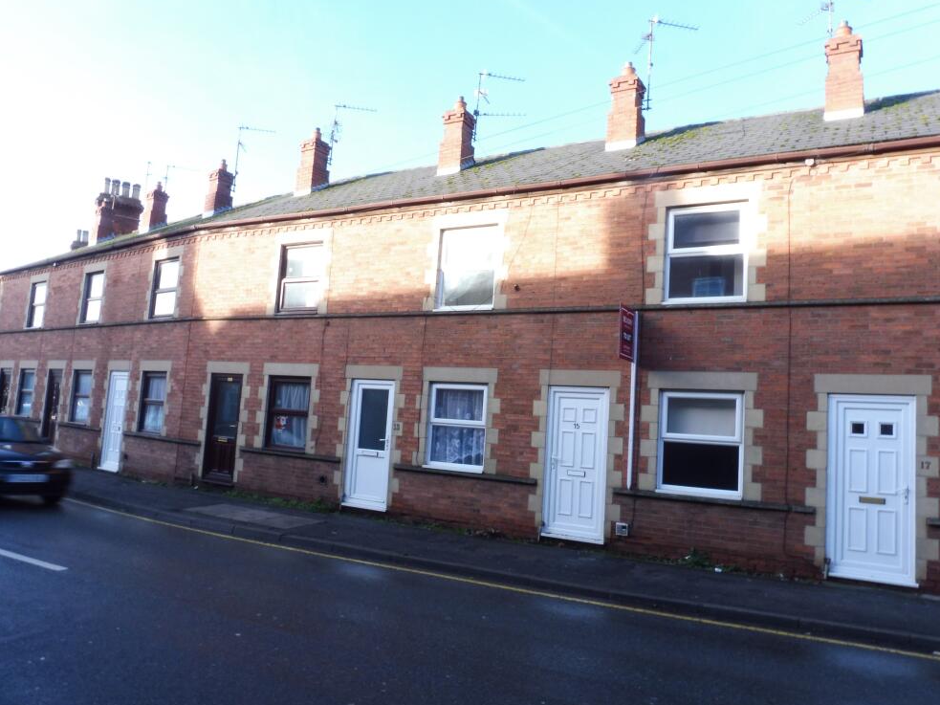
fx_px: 679
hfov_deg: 69.4
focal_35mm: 25
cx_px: 473
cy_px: 344
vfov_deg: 54.9
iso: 100
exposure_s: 1/30
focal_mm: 4.3
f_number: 8
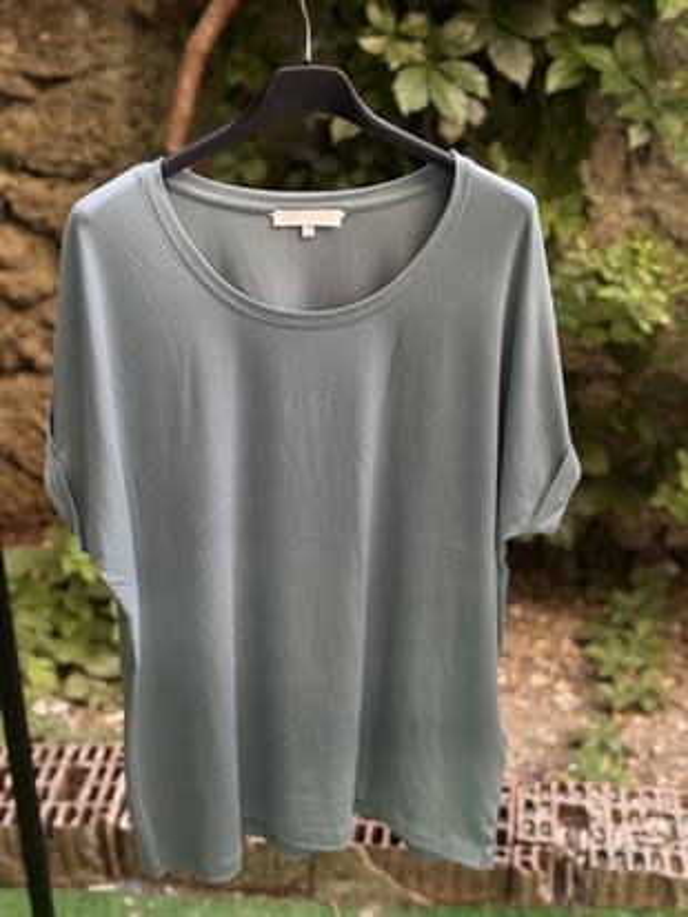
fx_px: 1271
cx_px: 344
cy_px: 458
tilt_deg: -23.9
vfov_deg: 39.6
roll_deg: +0.3
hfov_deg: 30.3
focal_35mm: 48
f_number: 1.78
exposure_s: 1/121
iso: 80
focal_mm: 6.76
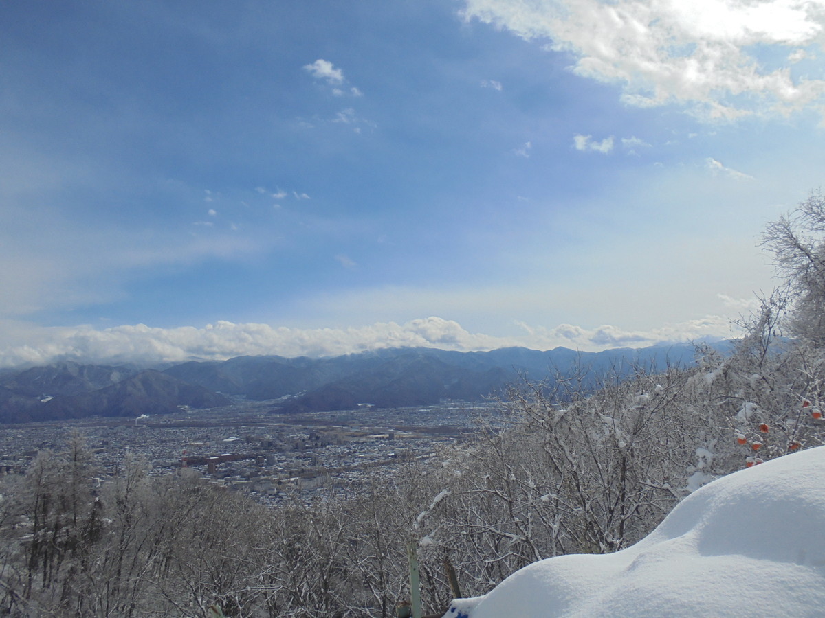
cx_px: 412
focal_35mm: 29
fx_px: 691
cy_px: 309
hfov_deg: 61.7
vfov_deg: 48.2
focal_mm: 5.3
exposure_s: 1/320
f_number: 11.8
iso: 100
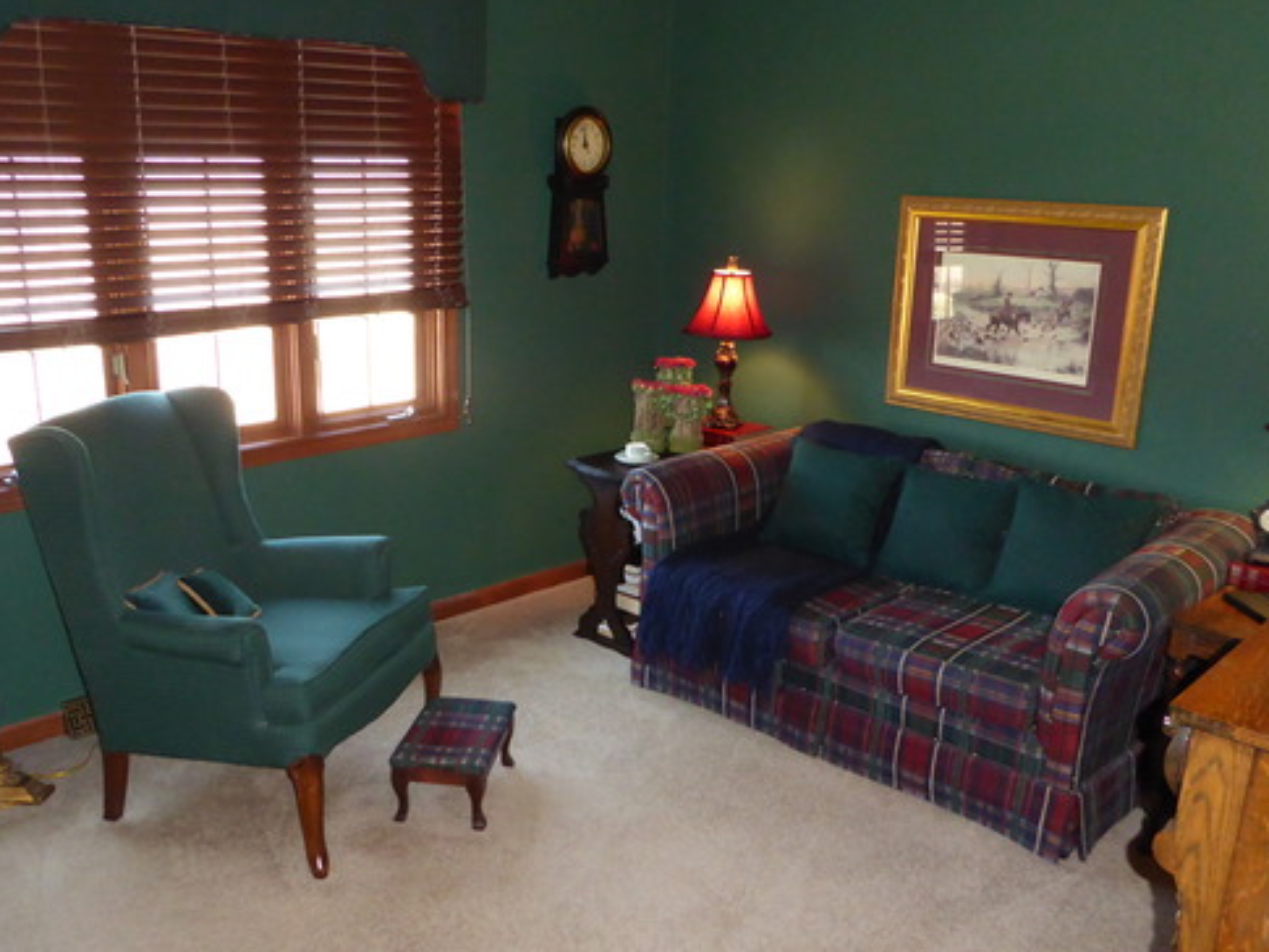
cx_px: 576
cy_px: 492
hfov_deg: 55.3
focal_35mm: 33
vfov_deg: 43.0
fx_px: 1210
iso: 640
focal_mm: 4.3
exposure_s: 1/60
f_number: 3.3
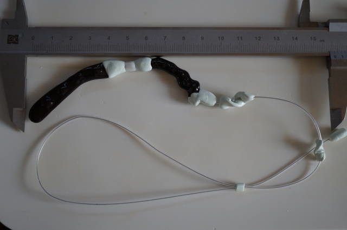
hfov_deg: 43.7
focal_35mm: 45
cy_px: 115
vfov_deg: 29.8
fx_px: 433
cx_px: 174
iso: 640
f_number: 4
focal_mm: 30
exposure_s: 1/160
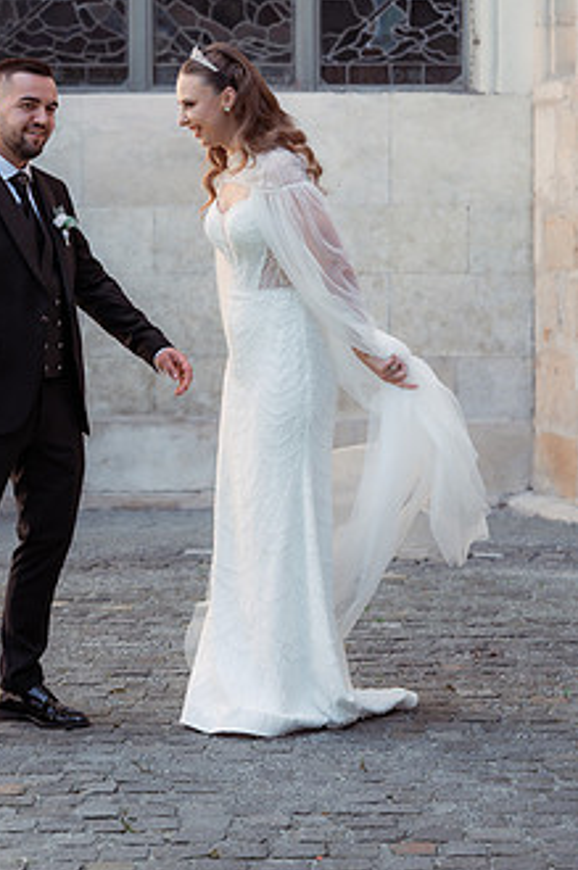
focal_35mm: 116
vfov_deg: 17.6
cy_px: 287
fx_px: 2802
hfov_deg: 11.8
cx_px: 189
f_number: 3.5
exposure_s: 1/320
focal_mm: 85
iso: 200
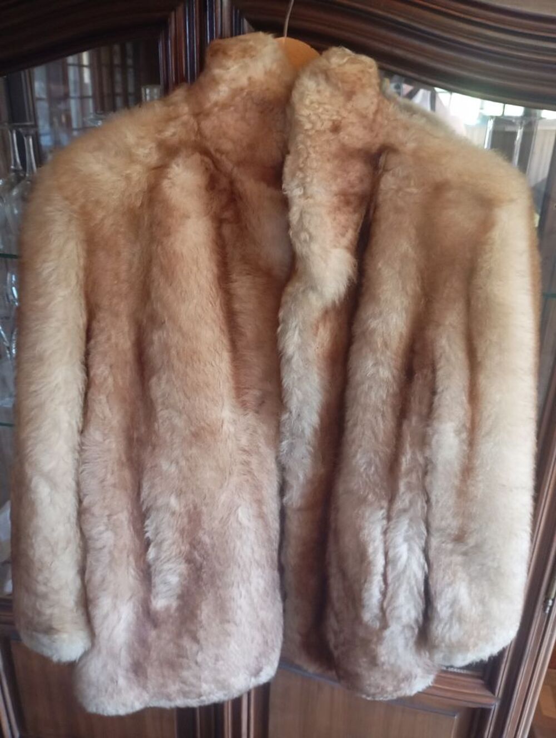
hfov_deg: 49.9
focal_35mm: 28
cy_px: 369
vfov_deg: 63.4
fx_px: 598
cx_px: 278
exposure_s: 1/20
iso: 1955
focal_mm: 4.27
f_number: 1.8
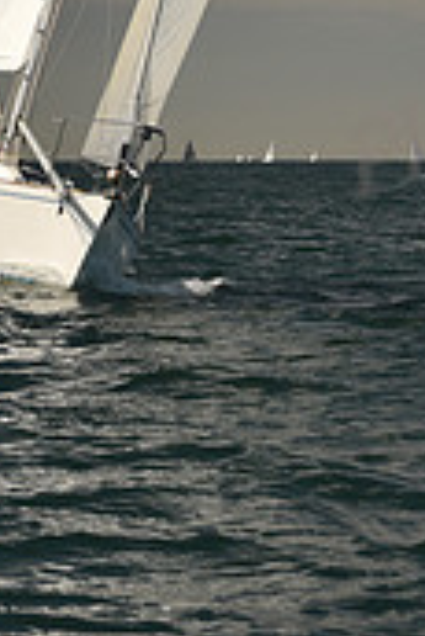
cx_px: 157
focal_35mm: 236
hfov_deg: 5.8
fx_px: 4170
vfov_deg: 8.5
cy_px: -414
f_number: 7.1
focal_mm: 70
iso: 250
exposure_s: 1/640
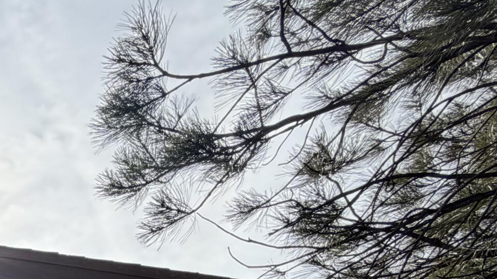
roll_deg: +1.4
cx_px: -187
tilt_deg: +4.6
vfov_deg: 17.6
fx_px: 633
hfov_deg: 30.8
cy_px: 558
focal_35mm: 48
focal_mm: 2.22
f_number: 2.2
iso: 40
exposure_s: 1/672
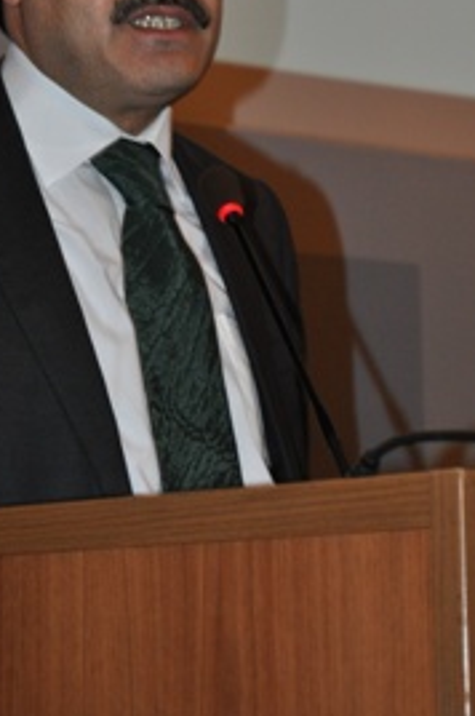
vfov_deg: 14.8
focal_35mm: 138
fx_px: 2735
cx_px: 272
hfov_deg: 9.9
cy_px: 136
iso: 800
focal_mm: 55
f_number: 5.6
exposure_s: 1/60
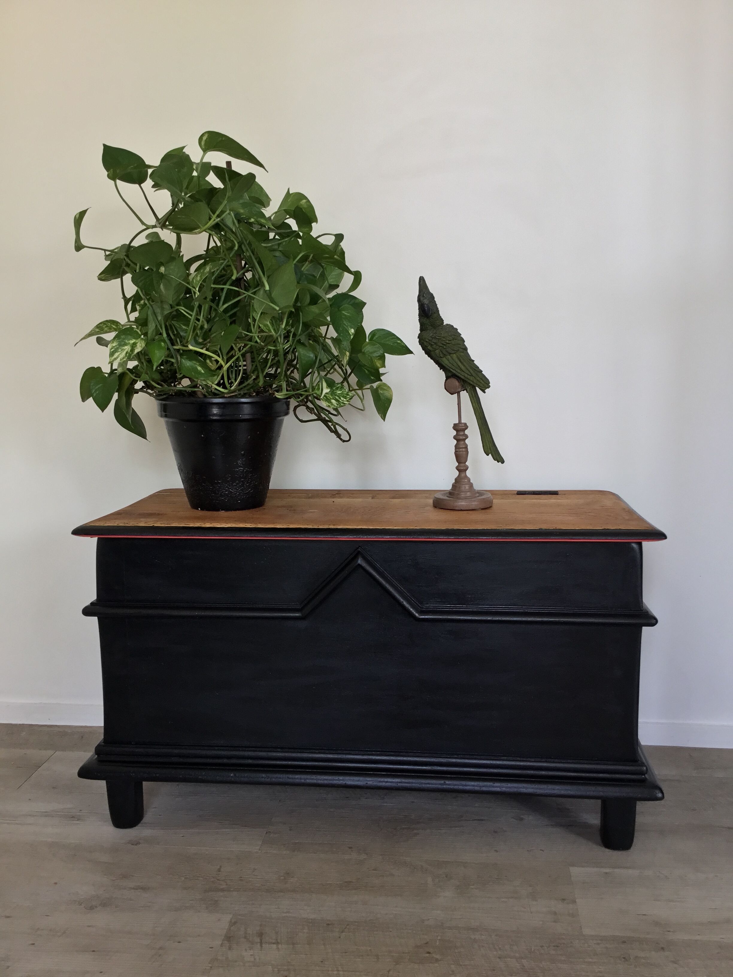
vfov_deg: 58.4
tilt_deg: -8.2
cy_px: 488
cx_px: 366
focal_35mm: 31
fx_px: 875
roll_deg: -0.5
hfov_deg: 45.4
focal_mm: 3.3
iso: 25
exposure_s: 1/33
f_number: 2.4
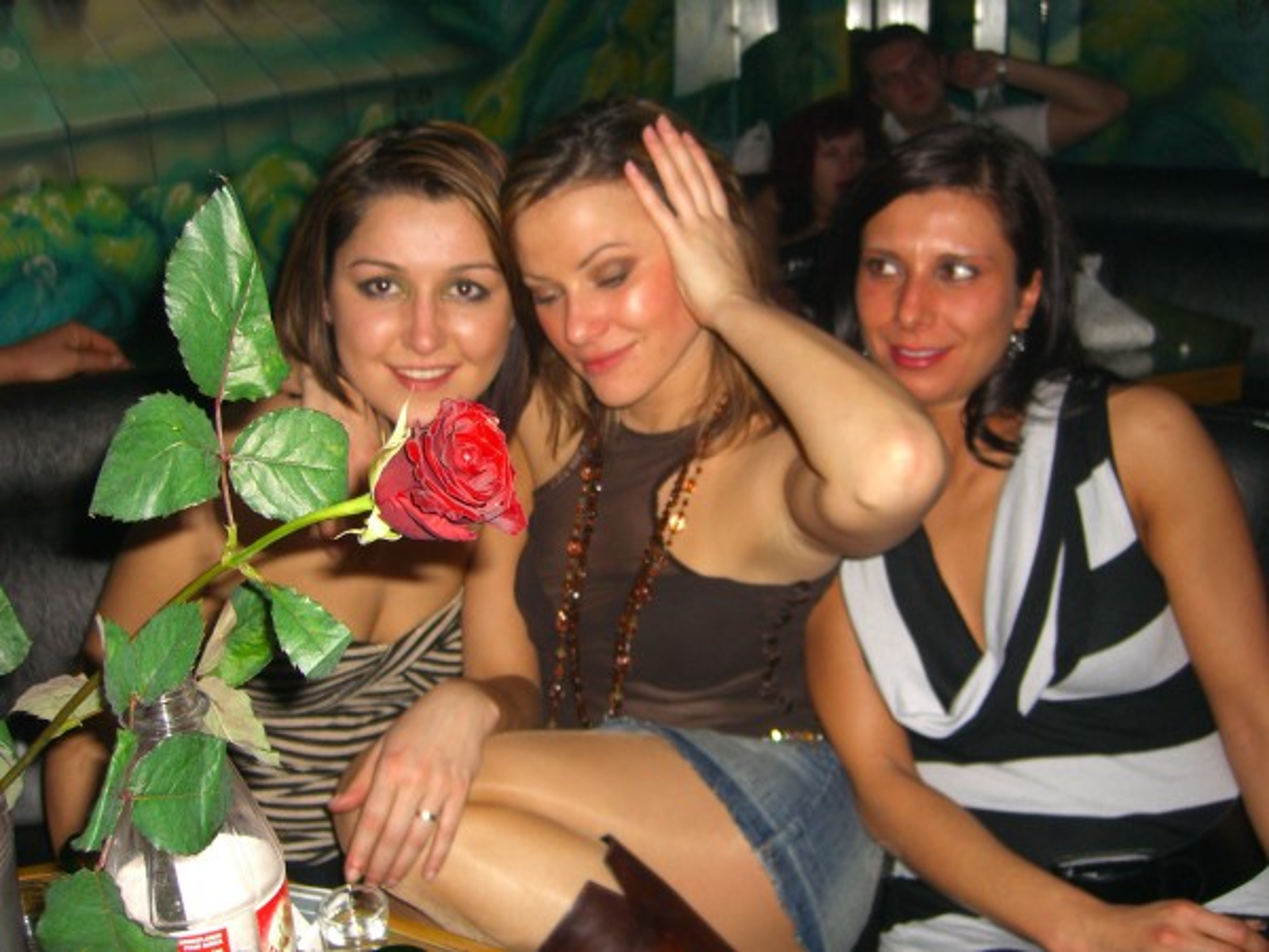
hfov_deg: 49.0
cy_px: 476
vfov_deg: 37.7
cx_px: 634
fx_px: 1393
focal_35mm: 38
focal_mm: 7.9
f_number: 2.8
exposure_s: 1/60
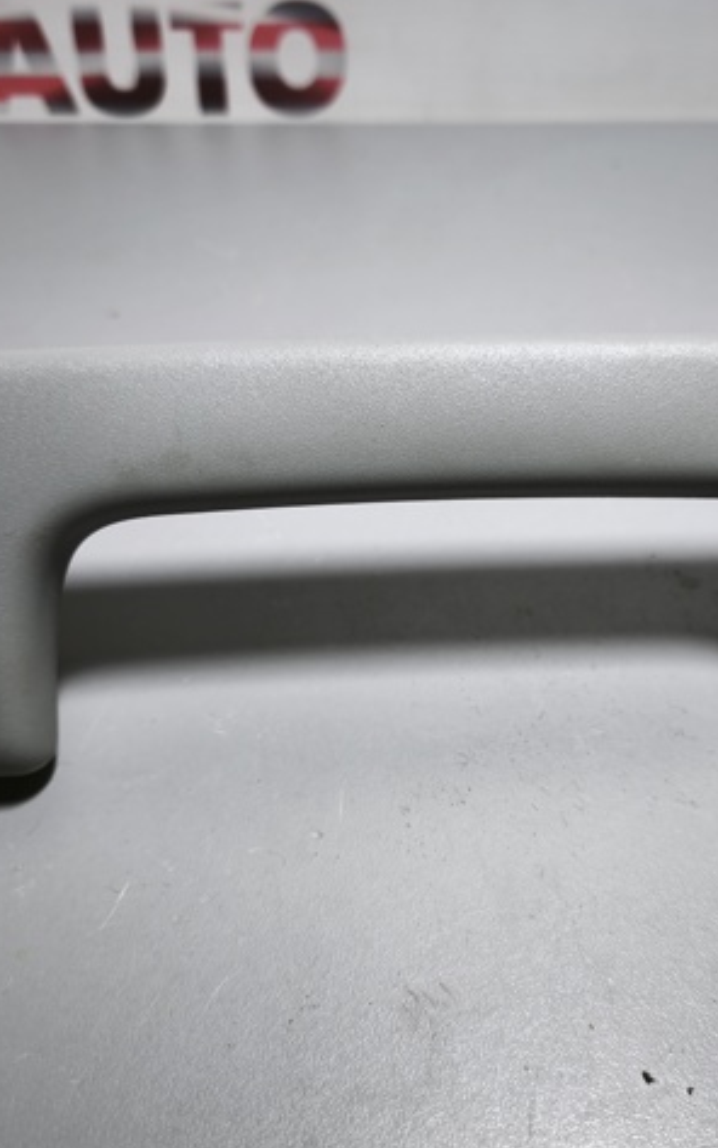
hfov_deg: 38.2
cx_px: 432
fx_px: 1032
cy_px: 578
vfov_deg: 58.1
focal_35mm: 33
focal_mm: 5.35
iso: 64
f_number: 1.7
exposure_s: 1/100
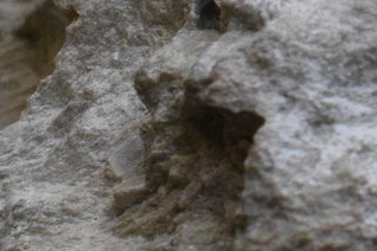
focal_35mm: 204
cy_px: 62
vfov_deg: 6.7
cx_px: 614
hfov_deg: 9.7
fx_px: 2131
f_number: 11
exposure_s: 1/640
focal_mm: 27
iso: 3200
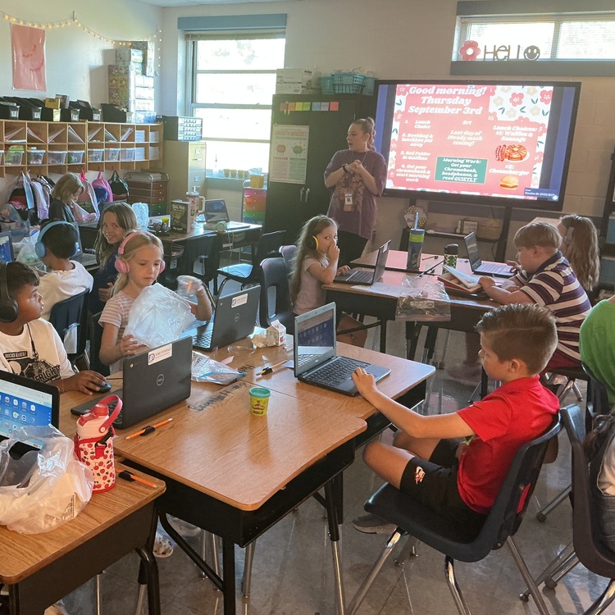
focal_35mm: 35
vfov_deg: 47.2
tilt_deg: -14.7
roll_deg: -2.6
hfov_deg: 46.7
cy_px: 305
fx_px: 704
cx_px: 218
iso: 200
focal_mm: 3
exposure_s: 1/40
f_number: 1.8
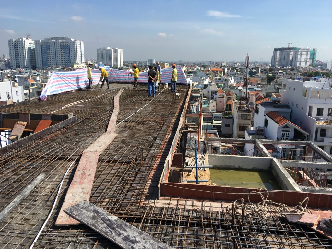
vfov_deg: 48.2
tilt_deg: -11.5
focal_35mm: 29
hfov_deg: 61.7
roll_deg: +0.0
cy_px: 124
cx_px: 166
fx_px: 278
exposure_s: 1/1326
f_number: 2.2
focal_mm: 4.15
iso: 25
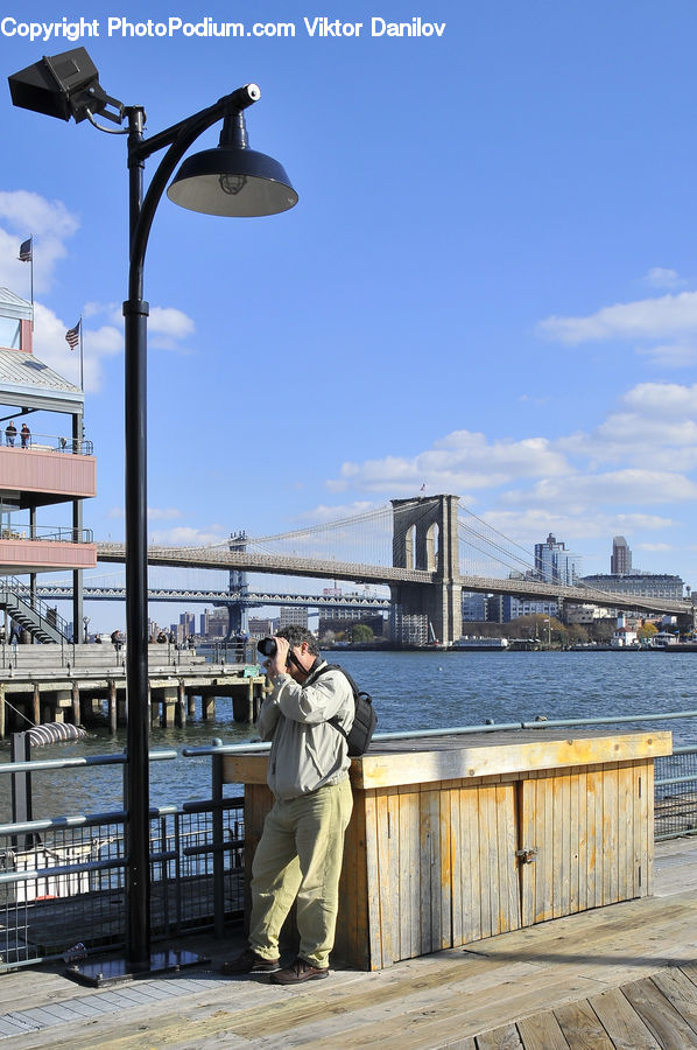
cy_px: 525
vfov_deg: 67.4
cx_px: 348
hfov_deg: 47.8
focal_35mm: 27
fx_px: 786
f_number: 11
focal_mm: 18
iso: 200
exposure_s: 1/320
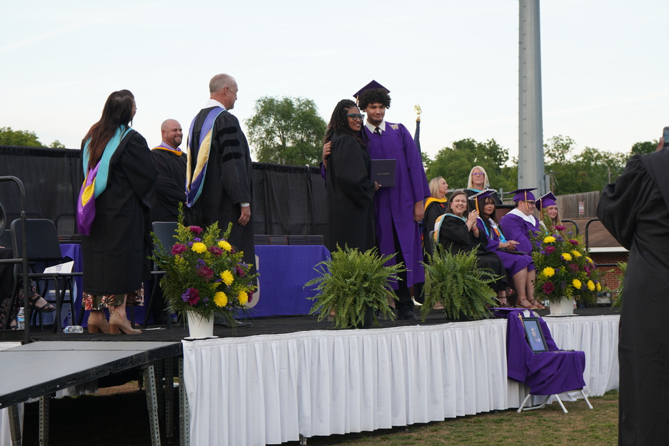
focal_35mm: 86
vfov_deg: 16.0
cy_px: 223
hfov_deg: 23.8
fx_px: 1589
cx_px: 334
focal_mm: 57
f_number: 5
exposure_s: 1/100
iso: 160
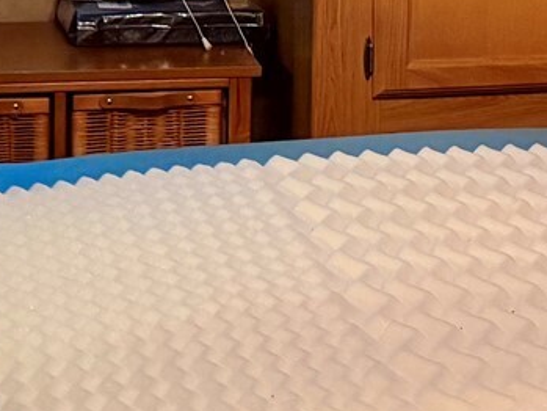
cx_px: 679
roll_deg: -1.9
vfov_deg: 13.4
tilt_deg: -11.1
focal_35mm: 110
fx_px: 1739
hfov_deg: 17.0
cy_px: 42
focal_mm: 6.76
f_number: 1.78
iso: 800
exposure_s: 1/57
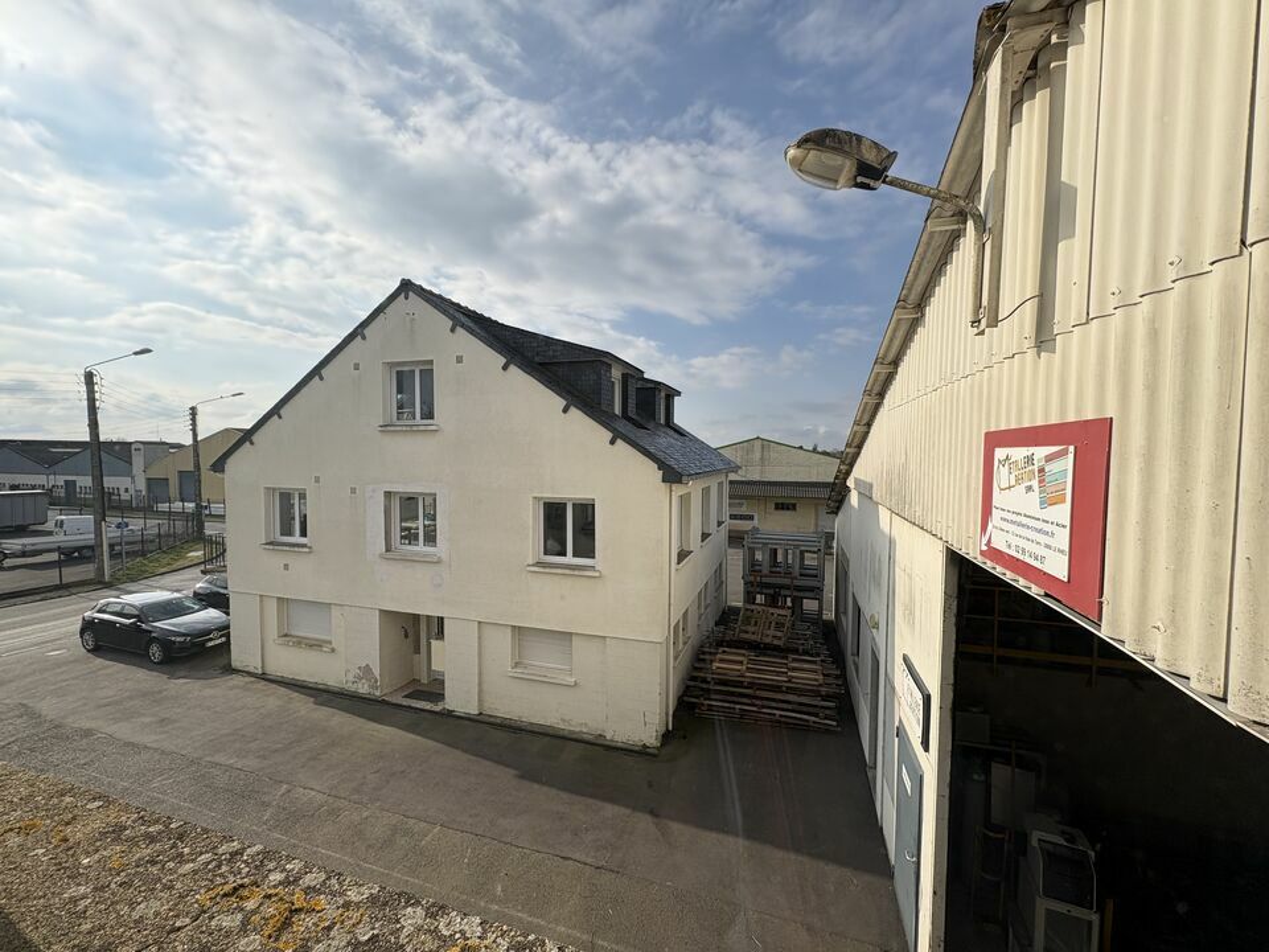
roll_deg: +0.4
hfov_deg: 102.1
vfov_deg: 85.7
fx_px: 513
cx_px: 634
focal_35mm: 14
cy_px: 476
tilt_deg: -2.3
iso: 50
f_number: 2.2
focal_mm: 2.22
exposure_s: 1/2415
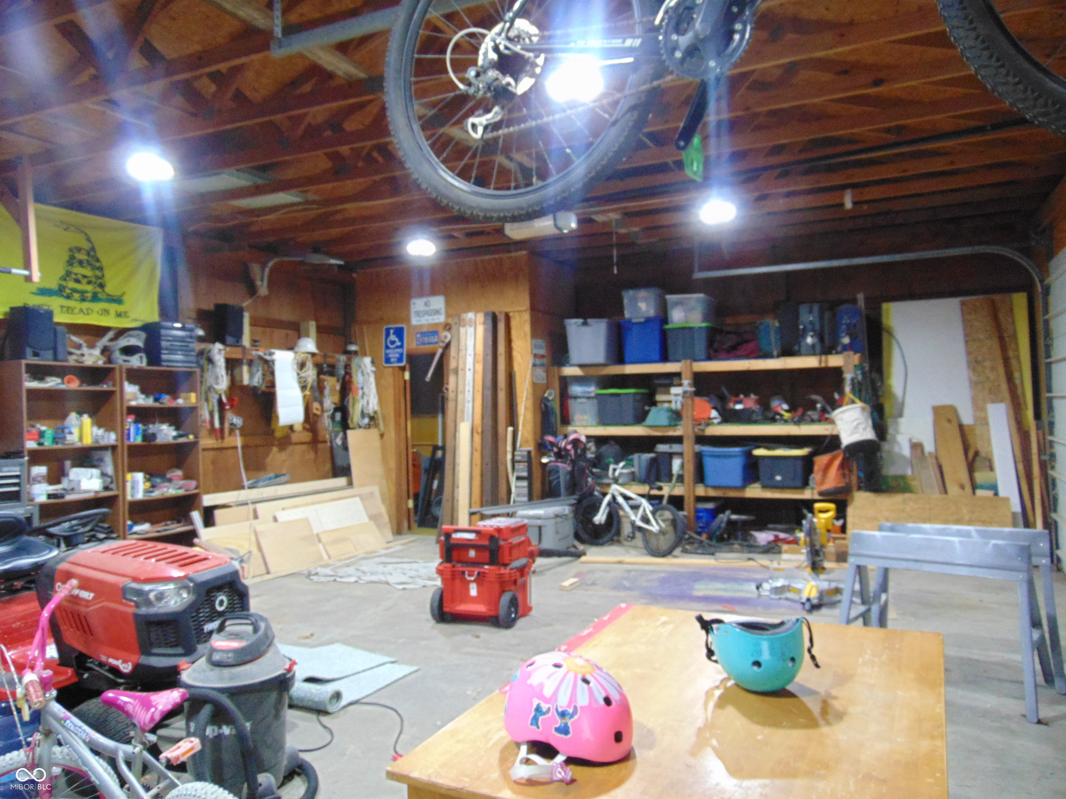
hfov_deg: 69.4
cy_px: 400
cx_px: 533
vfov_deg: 54.9
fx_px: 770
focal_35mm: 25
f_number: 3
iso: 400
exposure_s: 1/30
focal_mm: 4.5
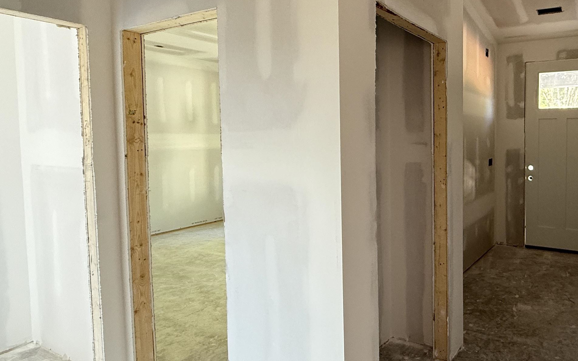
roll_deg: +0.2
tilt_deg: -1.5
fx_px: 378
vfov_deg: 50.9
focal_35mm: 24
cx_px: 452
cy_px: 152
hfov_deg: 68.5
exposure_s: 1/60
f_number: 2.2
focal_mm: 2.22
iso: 400
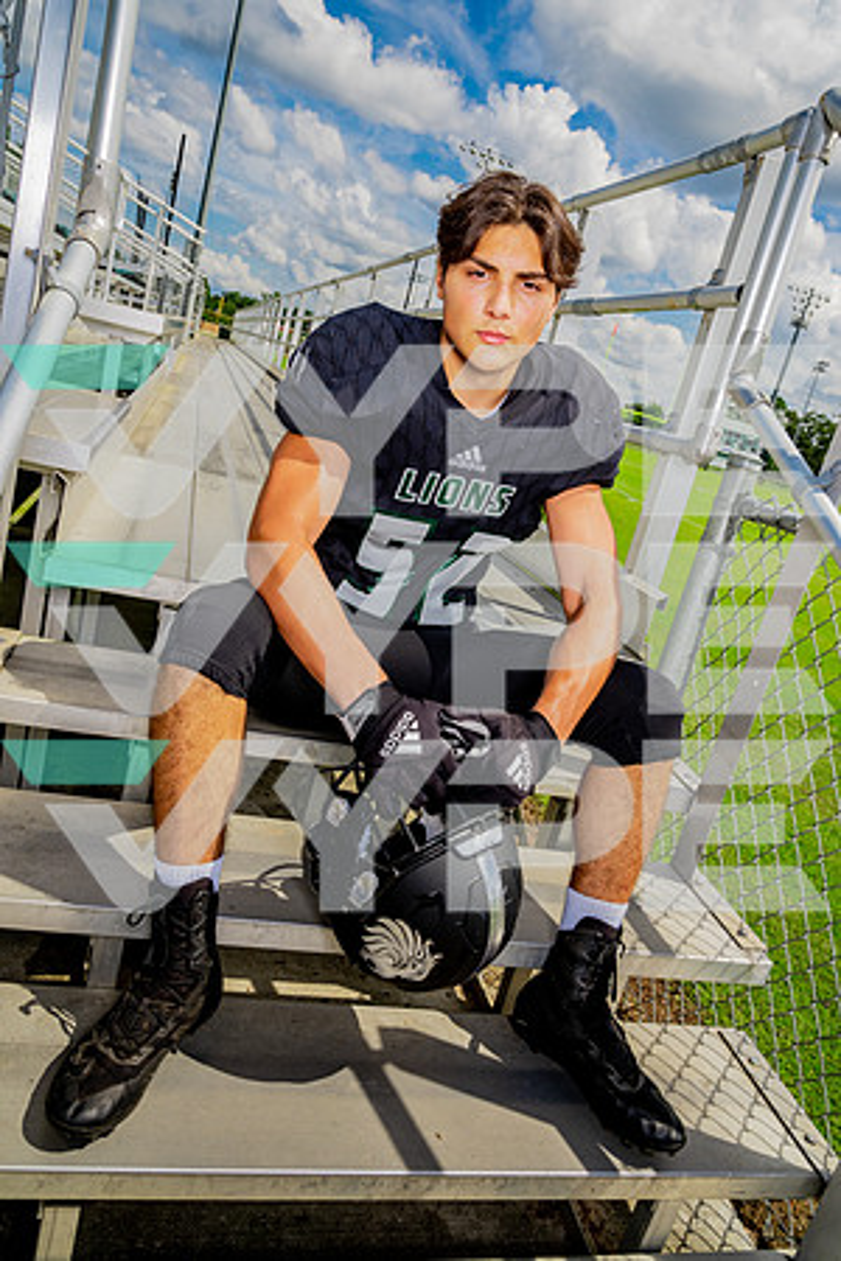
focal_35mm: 26
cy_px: 630
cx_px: 420
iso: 200
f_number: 11
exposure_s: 1/250
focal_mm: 26
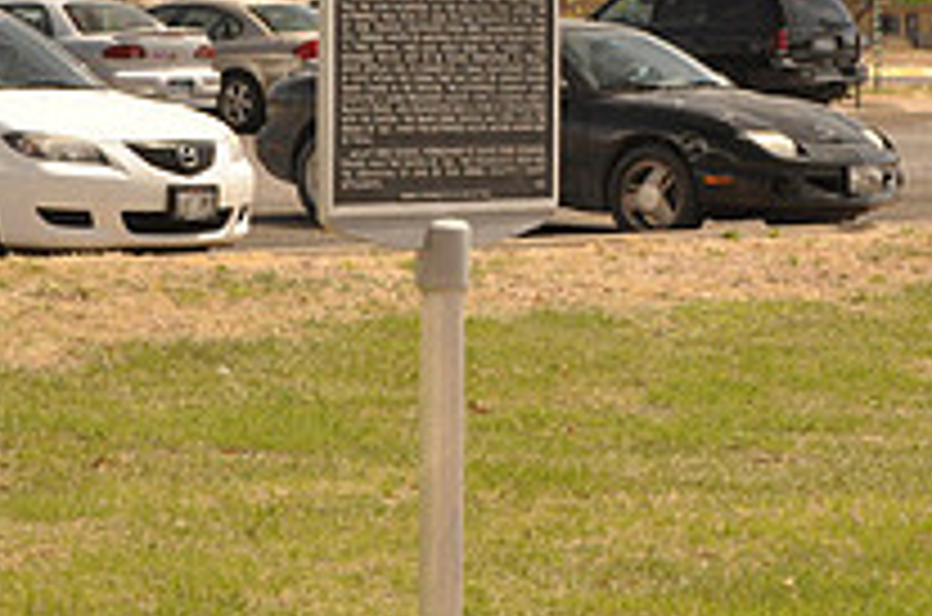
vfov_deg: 8.5
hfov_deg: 12.9
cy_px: 20
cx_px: 477
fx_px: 4133
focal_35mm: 160
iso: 800
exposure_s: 1/320
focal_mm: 38
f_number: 9
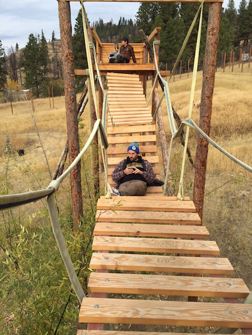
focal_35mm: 29
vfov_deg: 61.6
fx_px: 281
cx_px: 126
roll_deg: +0.6
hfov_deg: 48.3
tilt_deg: -16.7
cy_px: 168
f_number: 2.2
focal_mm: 4.15
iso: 32
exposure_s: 1/670
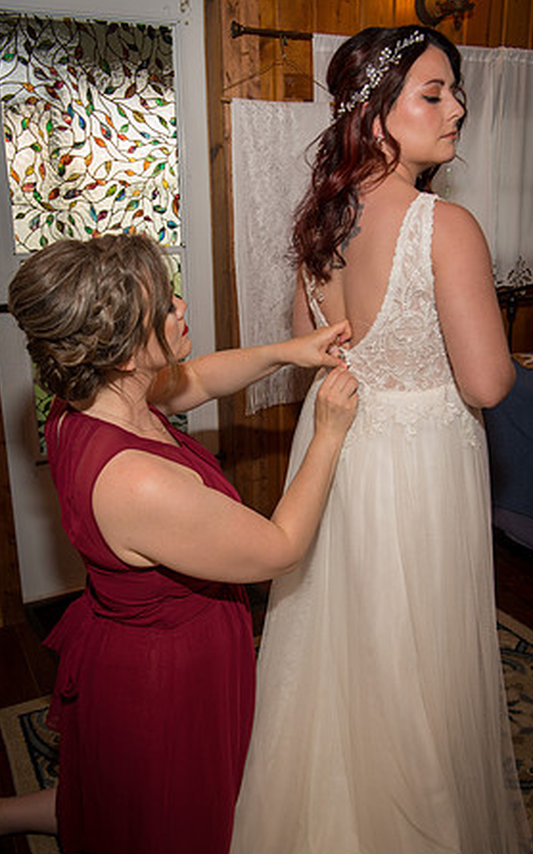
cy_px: 424
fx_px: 814
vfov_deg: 55.3
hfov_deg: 36.3
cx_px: 279
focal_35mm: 35
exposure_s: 1/125
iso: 400
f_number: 4.8
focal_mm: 34
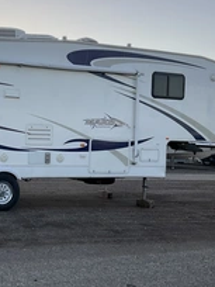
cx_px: 8
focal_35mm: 57
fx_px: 472
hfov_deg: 24.7
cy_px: 148
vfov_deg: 33.8
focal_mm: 3
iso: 25
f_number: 1.8
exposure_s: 1/358
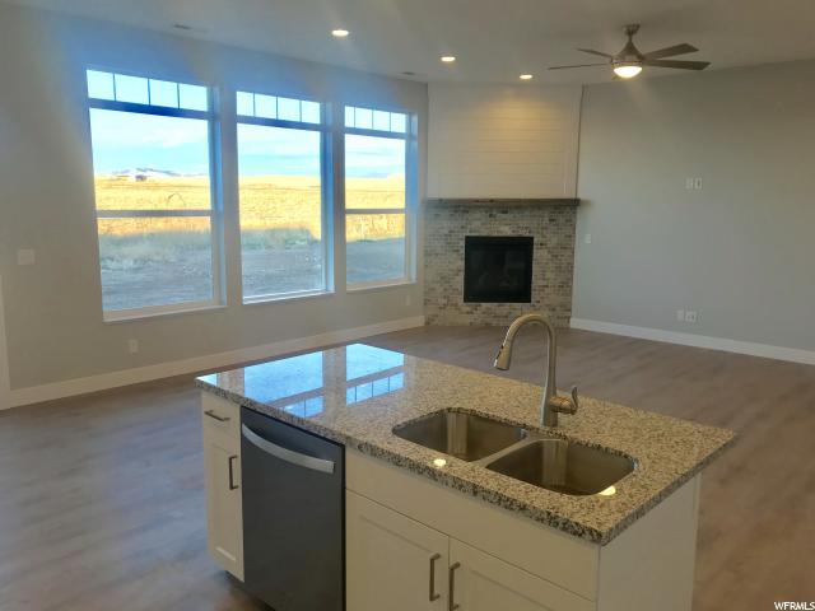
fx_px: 659
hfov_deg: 63.4
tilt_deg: -9.5
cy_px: 306
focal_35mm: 28
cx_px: 408
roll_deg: -1.6
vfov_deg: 49.7
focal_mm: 3.99
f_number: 1.8
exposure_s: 1/120
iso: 32
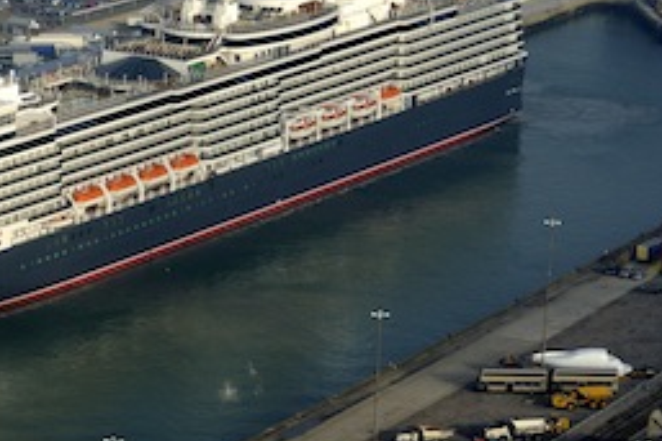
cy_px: -22
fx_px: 3436
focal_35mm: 187
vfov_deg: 7.3
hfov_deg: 10.9
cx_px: -39
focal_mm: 80
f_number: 7.1
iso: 800
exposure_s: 1/2500
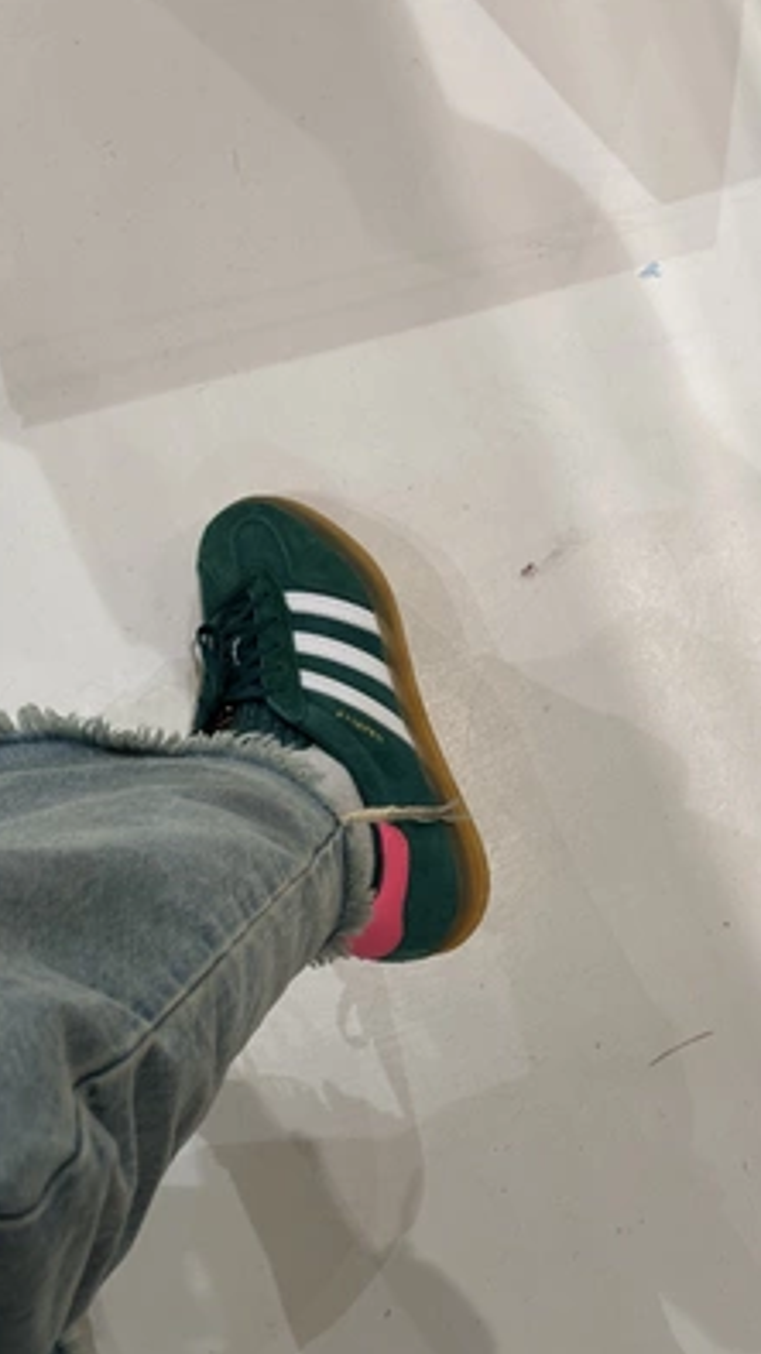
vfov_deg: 39.2
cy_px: 675
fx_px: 1902
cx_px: 353
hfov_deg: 22.6
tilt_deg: -85.0
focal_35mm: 53
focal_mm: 6.86
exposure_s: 1/50
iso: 100
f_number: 1.78
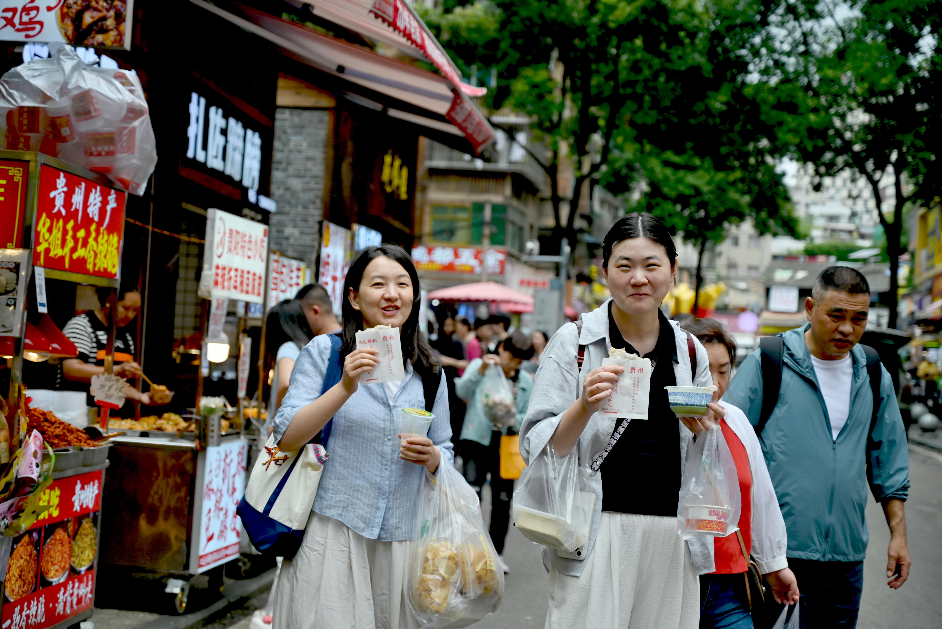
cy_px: 314
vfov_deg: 20.0
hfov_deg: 29.6
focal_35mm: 68
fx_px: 1780
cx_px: 471
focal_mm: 68
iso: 125
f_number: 4
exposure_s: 1/640
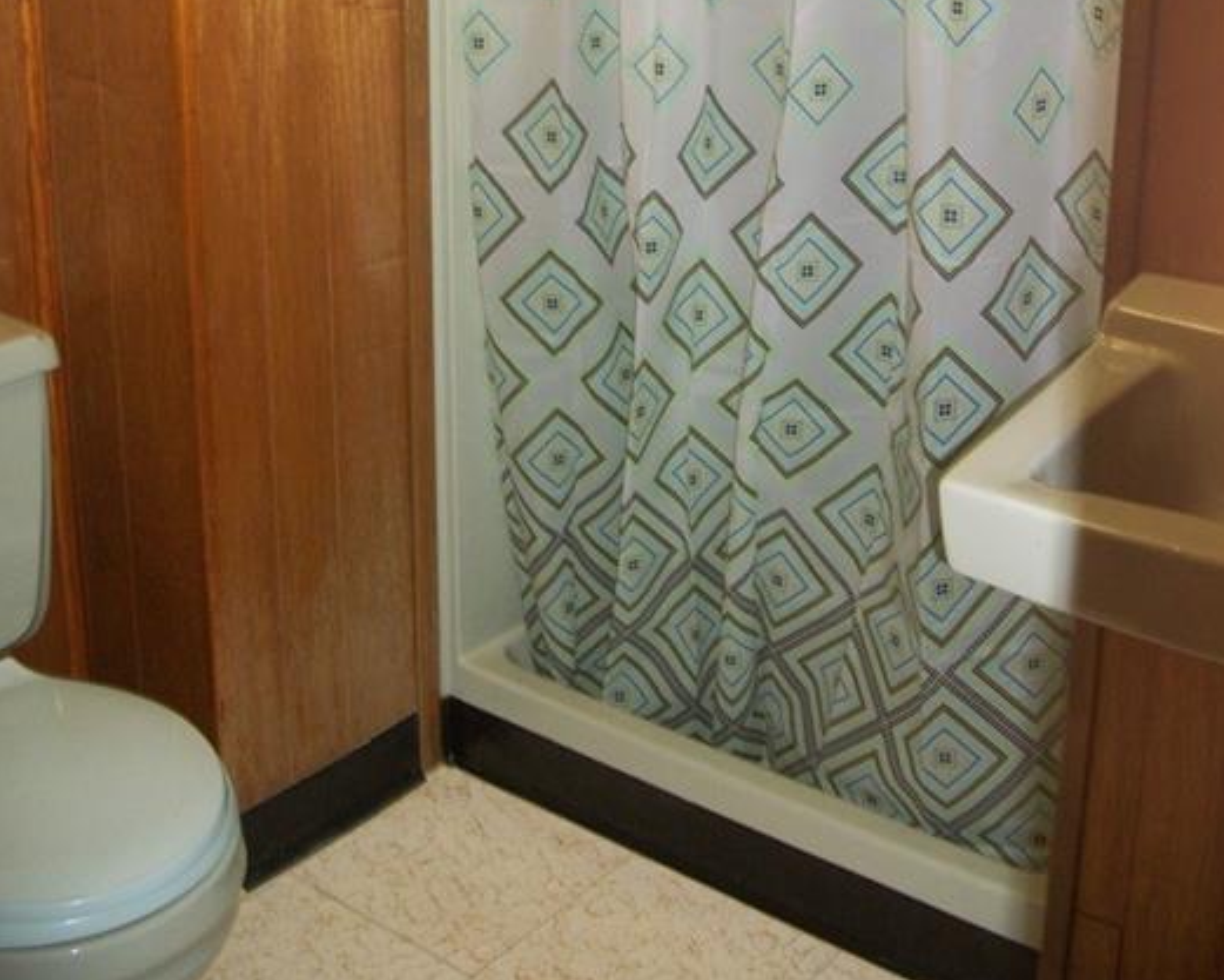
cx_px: 634
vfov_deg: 31.4
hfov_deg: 40.3
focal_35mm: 46
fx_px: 1667
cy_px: 122
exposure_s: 1/30
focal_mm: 5.7
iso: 160
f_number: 2.9
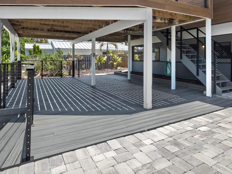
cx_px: 113
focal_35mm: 22
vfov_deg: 59.5
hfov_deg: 76.3
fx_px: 148
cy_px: 56
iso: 320
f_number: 11
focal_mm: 7
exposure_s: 1/320
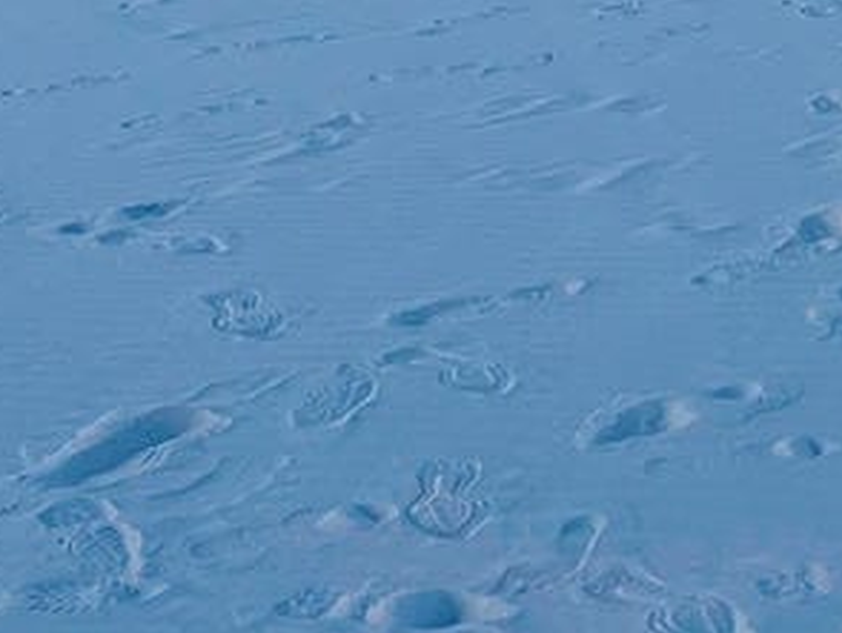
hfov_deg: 17.5
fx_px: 2580
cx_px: 1057
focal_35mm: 106
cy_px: -639
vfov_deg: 12.3
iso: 50
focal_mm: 5.7
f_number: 1.5
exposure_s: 1/1295
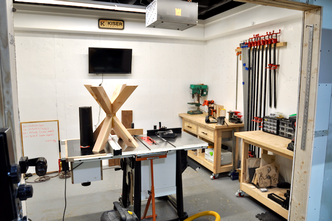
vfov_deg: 47.9
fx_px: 249
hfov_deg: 67.4
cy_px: 110
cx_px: 166
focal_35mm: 27
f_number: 3.5
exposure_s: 1/60
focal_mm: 18
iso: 280
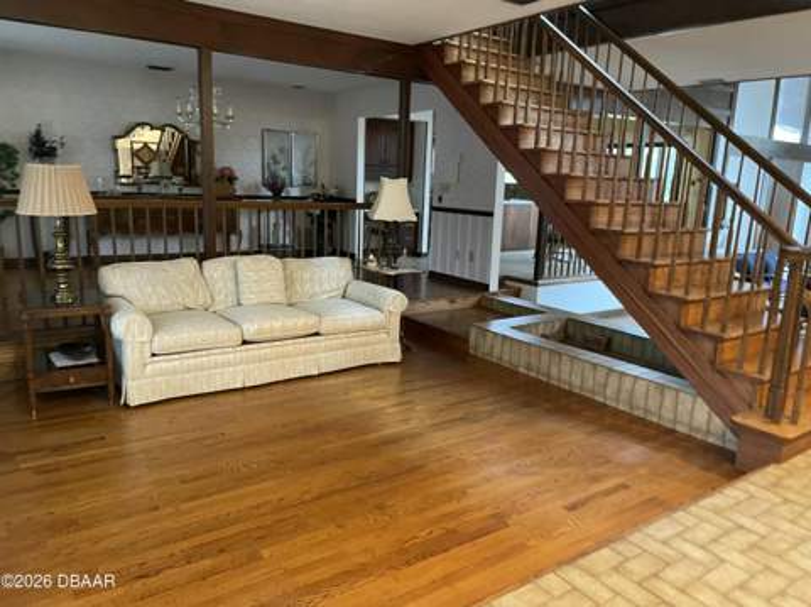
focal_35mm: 26
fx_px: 609
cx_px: 406
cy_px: 304
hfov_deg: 67.4
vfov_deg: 53.0
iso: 500
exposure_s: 1/30
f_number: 1.6
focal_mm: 4.2
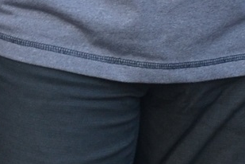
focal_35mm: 246
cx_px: -123
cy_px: -357
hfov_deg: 8.2
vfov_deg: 5.2
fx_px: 1674
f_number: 5.6
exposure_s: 1/125
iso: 220
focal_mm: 22
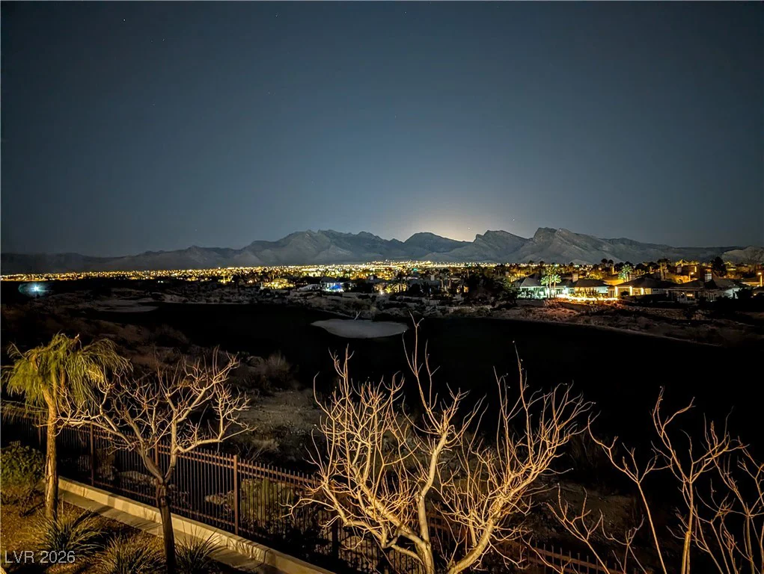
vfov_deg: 56.9
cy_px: 287
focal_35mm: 24
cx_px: 382
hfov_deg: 71.5
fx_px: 530
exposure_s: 1/9.95
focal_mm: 6.9
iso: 3060
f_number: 1.68
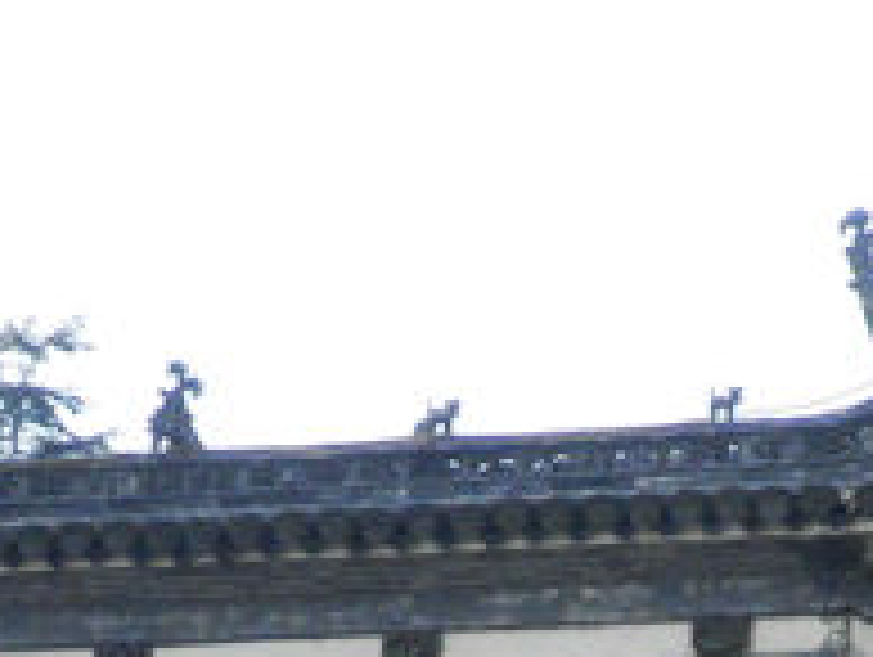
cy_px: 1089
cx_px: 990
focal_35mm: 210
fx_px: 5303
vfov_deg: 6.9
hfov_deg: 9.3
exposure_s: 1/60
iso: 80
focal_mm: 9
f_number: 11.2
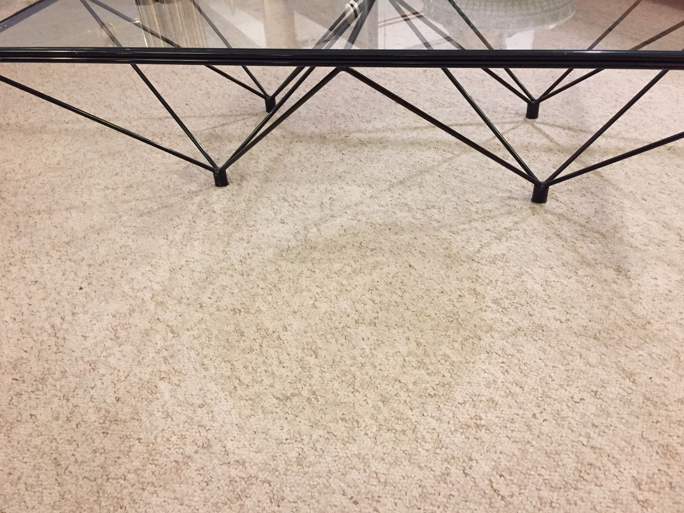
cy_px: 261
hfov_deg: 60.0
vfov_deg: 46.8
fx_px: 593
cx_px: 345
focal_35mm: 30
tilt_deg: -38.3
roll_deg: +5.6
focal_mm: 4.15
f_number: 2.2
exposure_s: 1/33
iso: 250
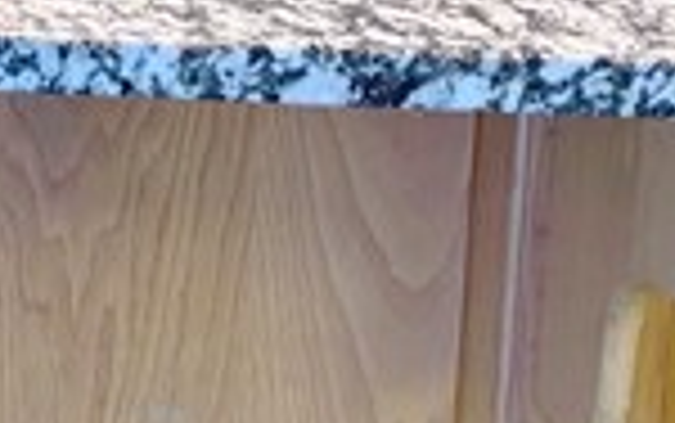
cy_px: -603
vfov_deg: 6.6
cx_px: -688
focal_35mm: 188
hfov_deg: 10.3
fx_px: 3461
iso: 200
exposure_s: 1/60
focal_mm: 5.96
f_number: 1.6
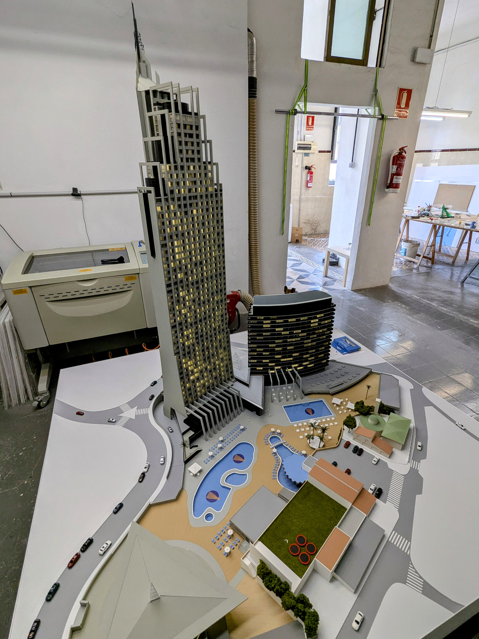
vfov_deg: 91.0
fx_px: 314
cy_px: 319
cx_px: 248
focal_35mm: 17
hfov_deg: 74.7
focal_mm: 2.35
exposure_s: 1/100
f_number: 2.2
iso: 61
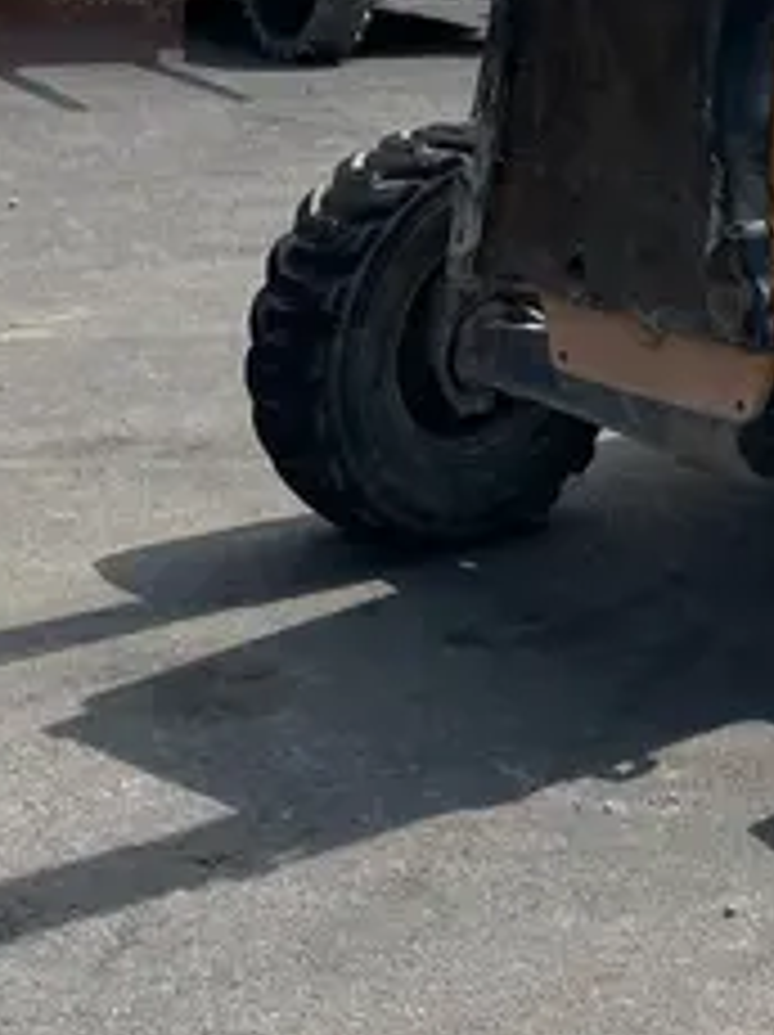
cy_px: -596
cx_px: 904
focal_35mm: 83
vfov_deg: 19.8
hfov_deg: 17.0
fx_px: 2479
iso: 50
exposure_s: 1/10753
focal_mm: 4.2
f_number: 1.6
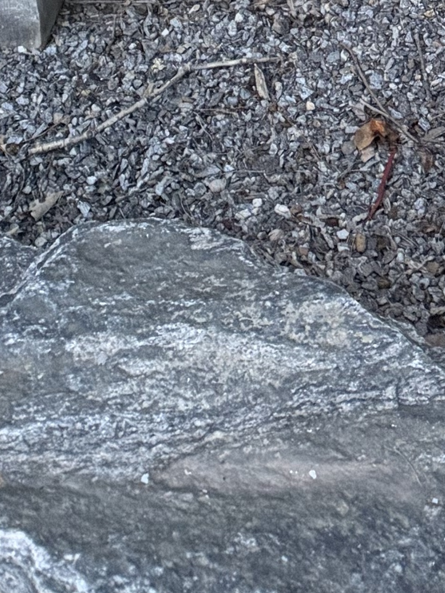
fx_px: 1869
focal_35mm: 109
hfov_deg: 13.0
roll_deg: +1.5
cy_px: -528
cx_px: 623
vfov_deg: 15.2
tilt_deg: -25.7
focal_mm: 6.76
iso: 640
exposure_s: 1/60
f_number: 1.78
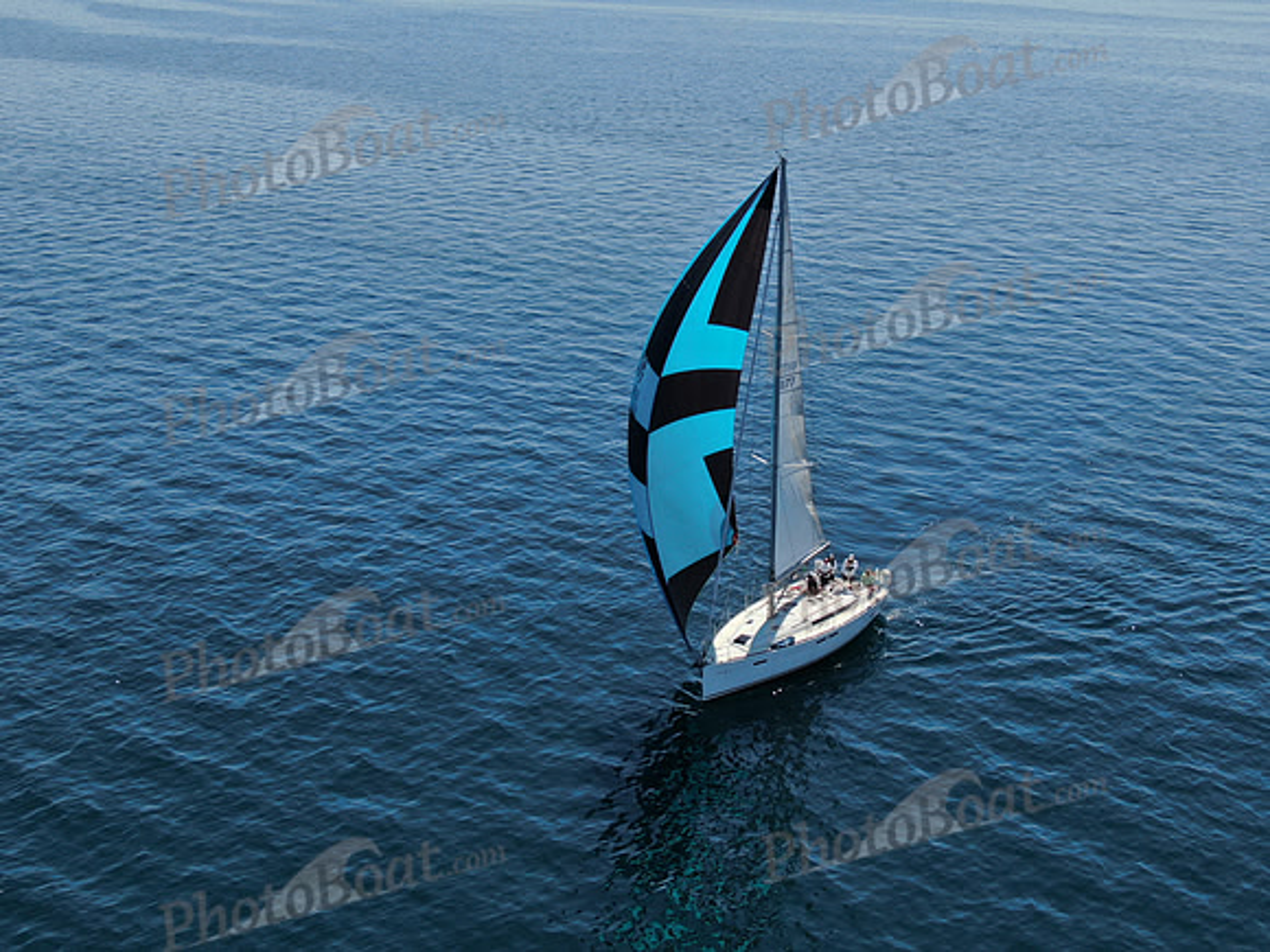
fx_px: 1761
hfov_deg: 39.7
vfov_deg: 30.3
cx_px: 635
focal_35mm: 48
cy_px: 476
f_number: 3.8
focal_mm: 8.6
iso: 100
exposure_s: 1/1000
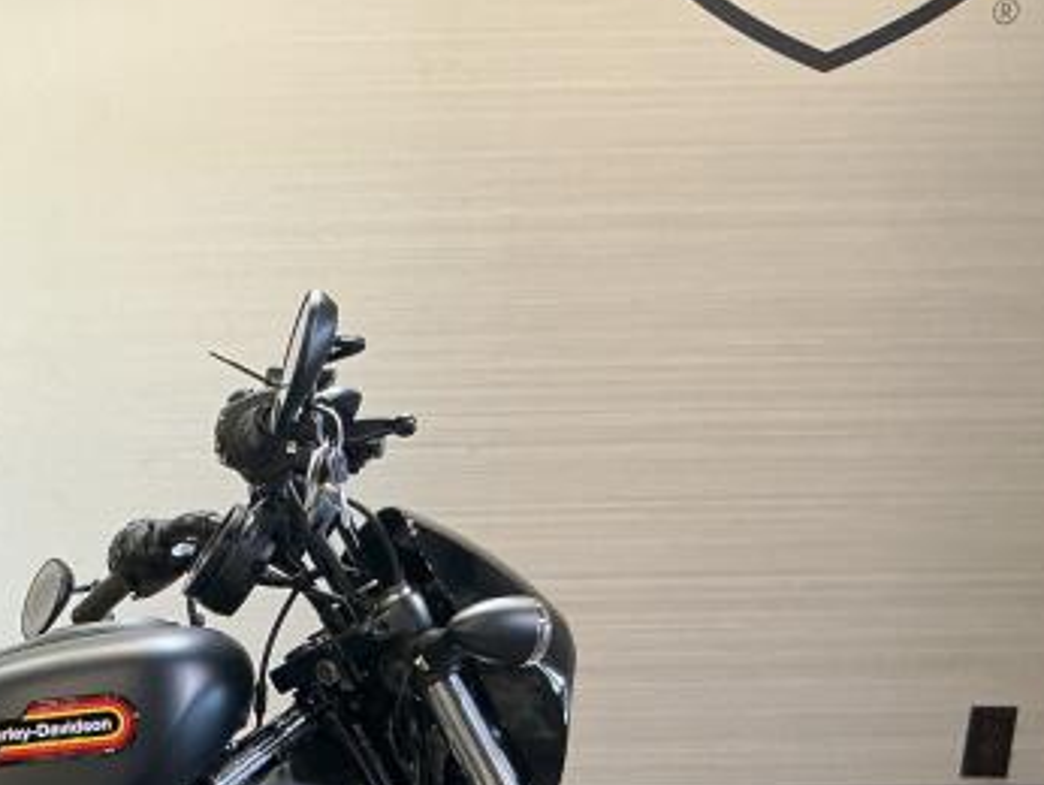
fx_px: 2022
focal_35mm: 67
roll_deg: +1.0
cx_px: -118
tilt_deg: -17.5
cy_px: 857
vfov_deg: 20.9
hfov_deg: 26.5
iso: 100
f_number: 1.8
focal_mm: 3
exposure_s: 1/60
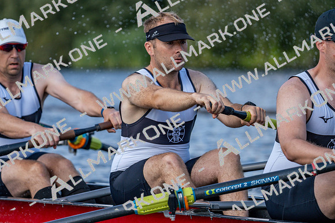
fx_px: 3230
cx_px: 168
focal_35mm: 347
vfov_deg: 4.0
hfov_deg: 5.9
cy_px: 112
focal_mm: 347
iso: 400
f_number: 6.3
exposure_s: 1/1600
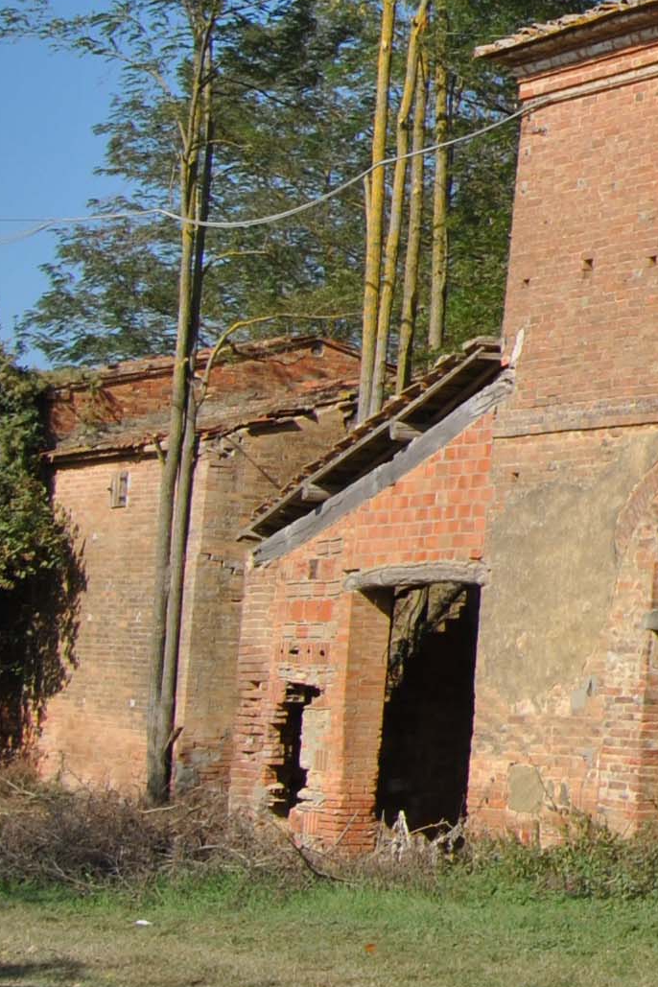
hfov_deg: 10.4
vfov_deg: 17.8
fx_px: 3098
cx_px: 1589
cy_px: 107
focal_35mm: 113
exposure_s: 1/320
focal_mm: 20
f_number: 9
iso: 100
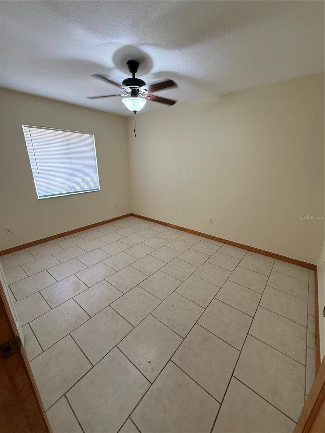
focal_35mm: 14
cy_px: 216
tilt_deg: -17.7
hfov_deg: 85.7
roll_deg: -1.2
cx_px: 162
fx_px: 175
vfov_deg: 102.1
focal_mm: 2.22
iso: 160
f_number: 2.2
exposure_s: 1/120
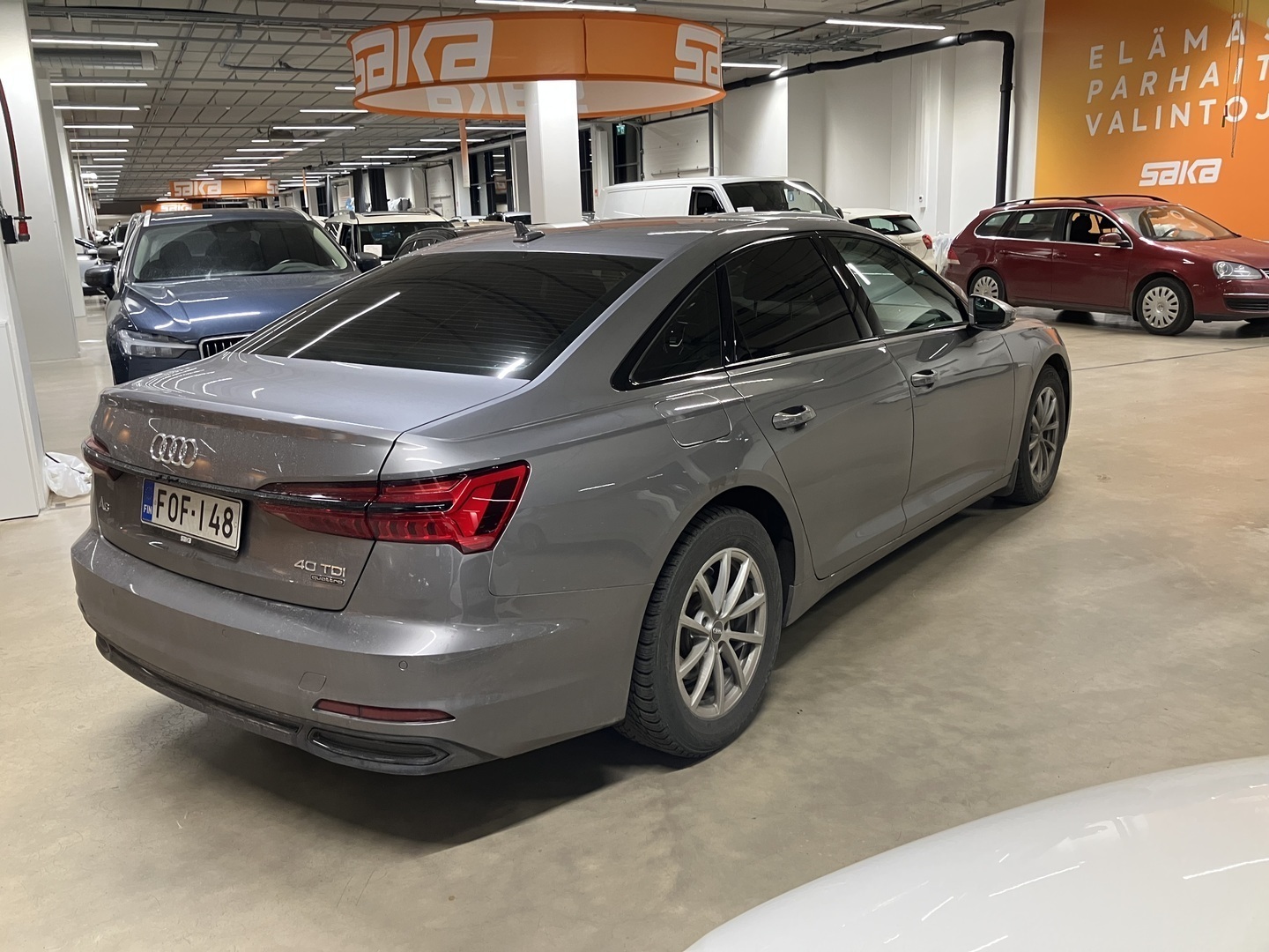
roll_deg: +3.0
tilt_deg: -13.0
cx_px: 634
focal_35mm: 28
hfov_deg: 63.4
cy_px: 476
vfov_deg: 49.7
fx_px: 1026
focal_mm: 3.99
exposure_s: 1/59
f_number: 1.8
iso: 200
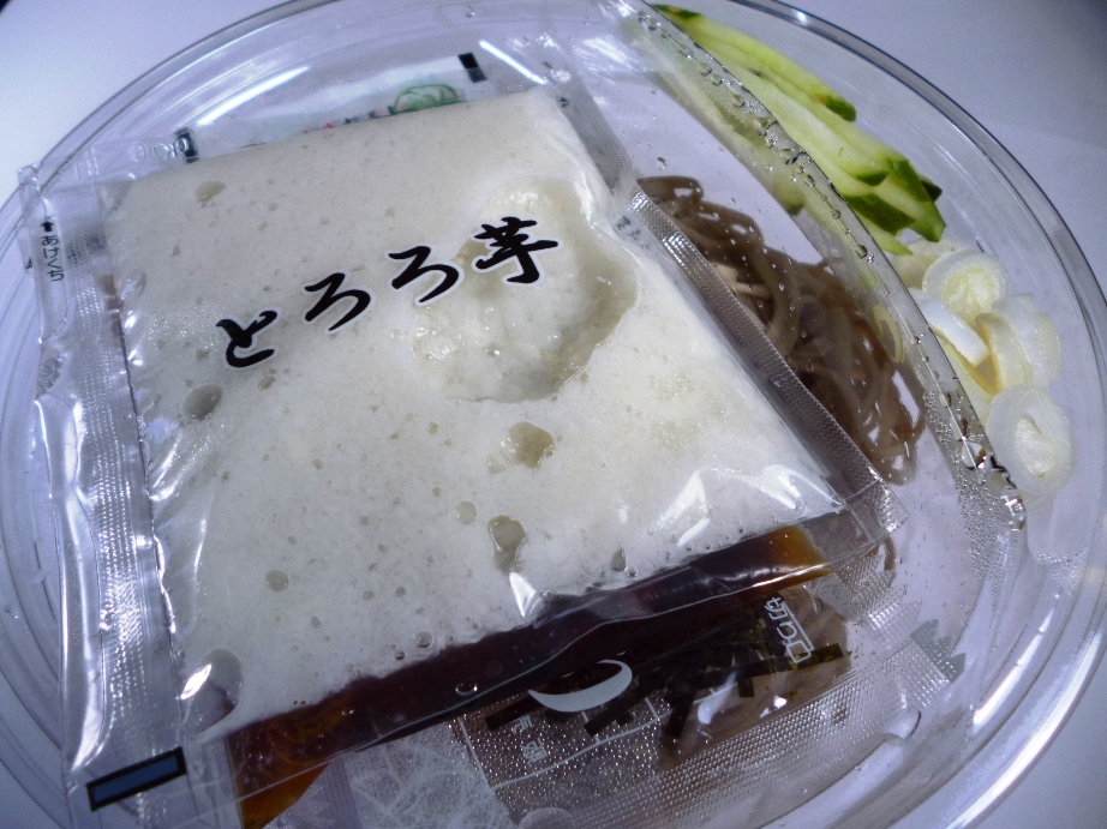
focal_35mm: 28
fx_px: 895
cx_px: 554
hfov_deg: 63.5
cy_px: 414
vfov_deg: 49.7
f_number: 3.1
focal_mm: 5
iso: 100
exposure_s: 1/500
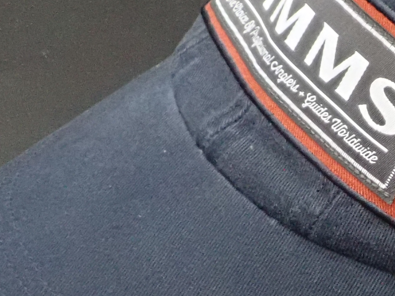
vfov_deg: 12.9
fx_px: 1312
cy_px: 153
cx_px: 411
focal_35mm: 115
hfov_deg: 16.7
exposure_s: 1/40
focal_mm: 6.86
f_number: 3.5
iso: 1600
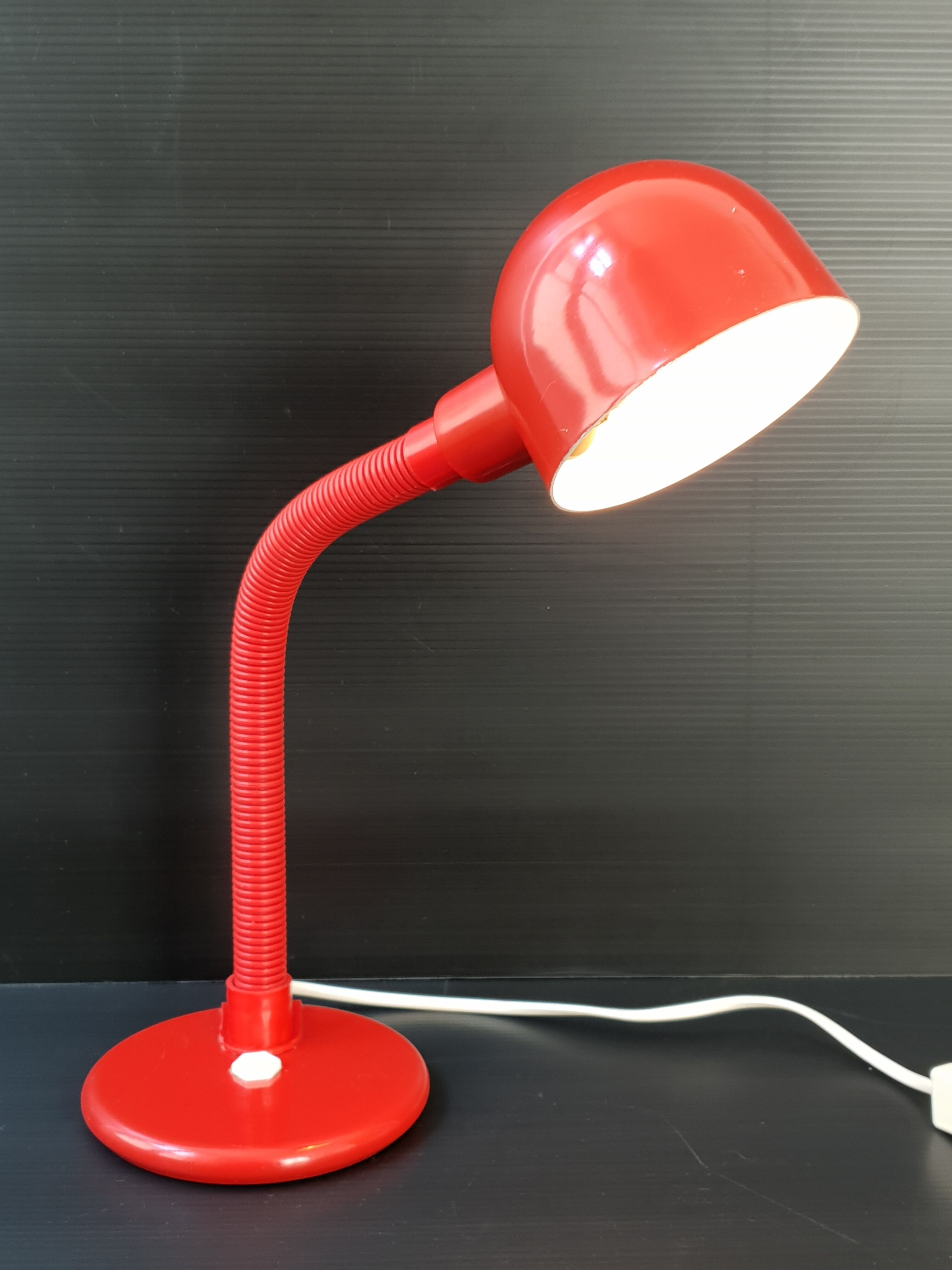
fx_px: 953
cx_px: 476
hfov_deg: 53.1
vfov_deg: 67.3
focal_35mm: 26
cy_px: 635
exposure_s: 1/50
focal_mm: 4.3
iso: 64
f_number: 1.5
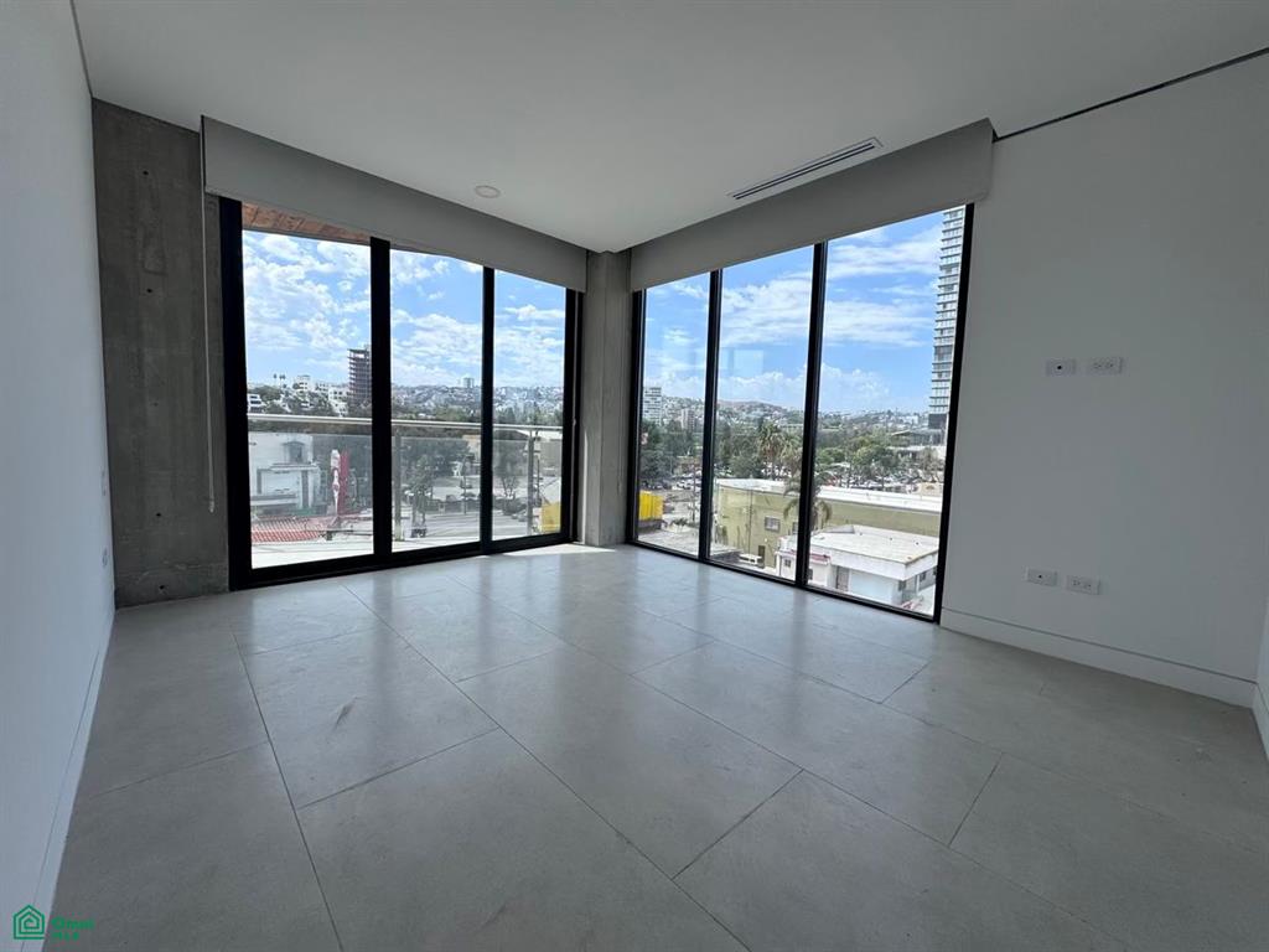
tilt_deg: -2.3
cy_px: 476
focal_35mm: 14
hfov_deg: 102.1
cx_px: 634
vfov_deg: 85.7
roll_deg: -0.7
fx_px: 513
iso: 50
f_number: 2.2
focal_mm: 2.22
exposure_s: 1/1880
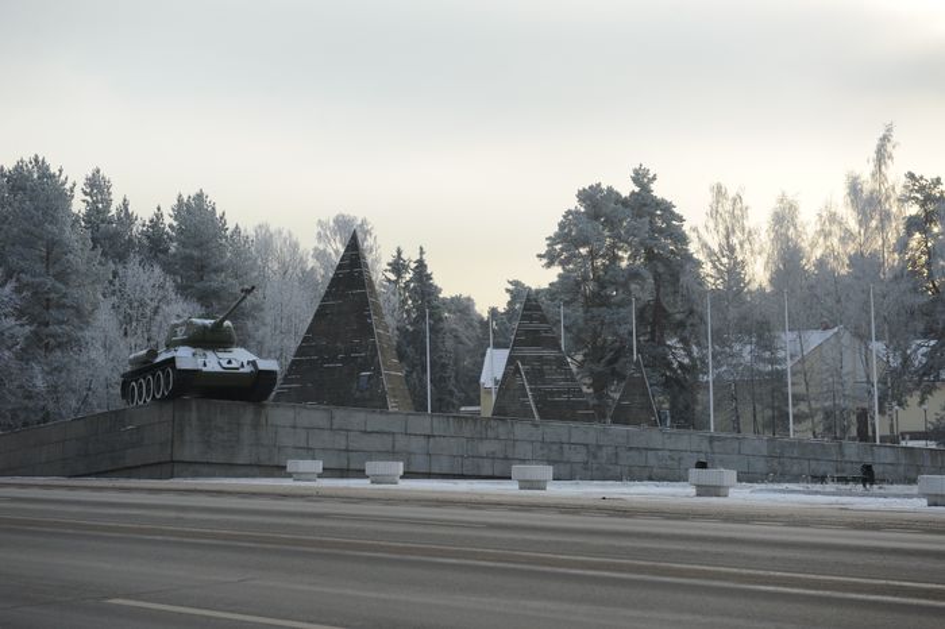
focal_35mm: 66
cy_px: 314
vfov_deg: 20.6
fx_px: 1732
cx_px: 472
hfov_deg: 30.5
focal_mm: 66
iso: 1000
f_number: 5.6
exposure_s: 1/2500
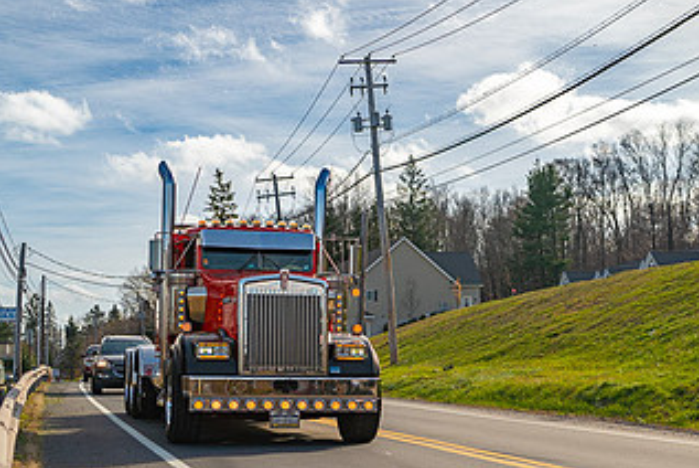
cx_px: 426
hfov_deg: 31.3
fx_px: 1244
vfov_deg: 21.3
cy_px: 262
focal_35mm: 64
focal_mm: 35
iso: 125
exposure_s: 1/320
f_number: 2.2
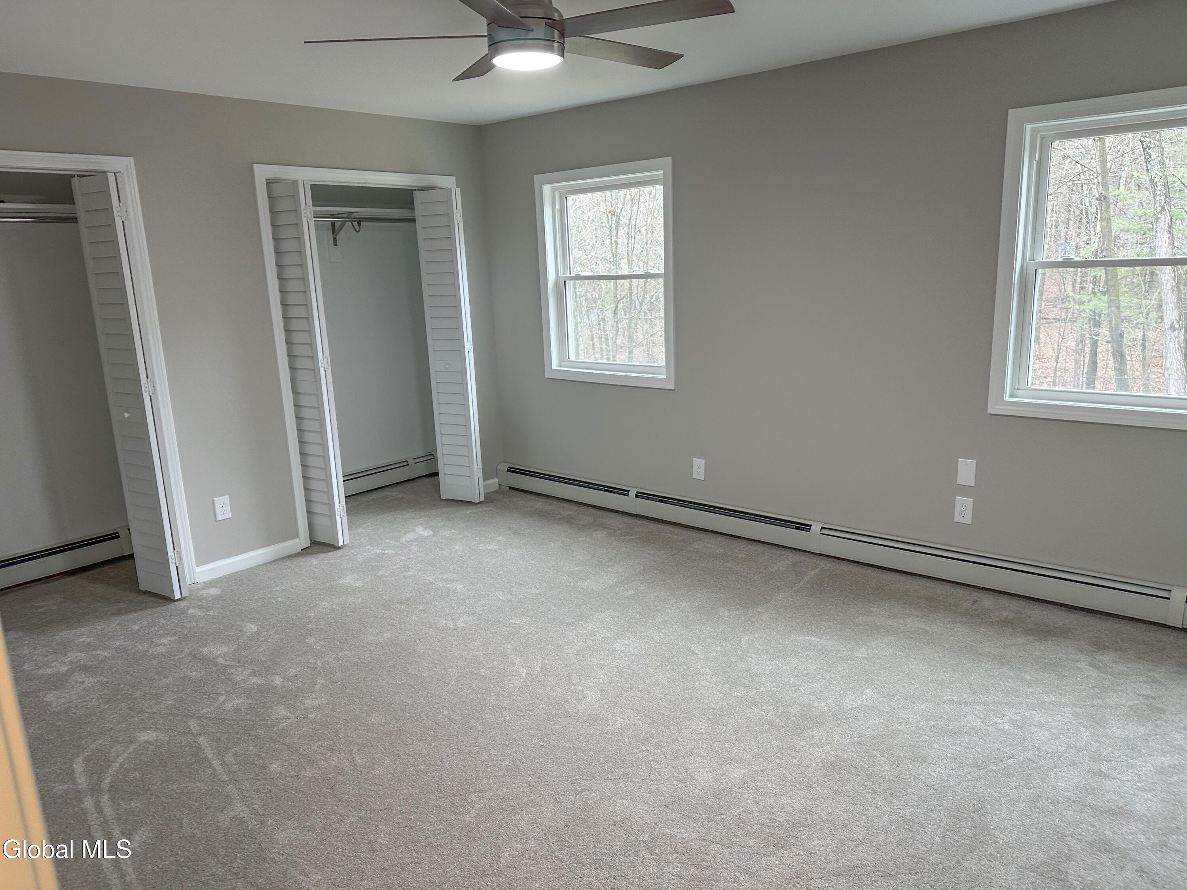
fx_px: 823
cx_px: 594
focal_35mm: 24
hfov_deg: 71.6
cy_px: 445
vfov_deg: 56.8
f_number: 1.78
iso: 125
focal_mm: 6.86
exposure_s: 1/60
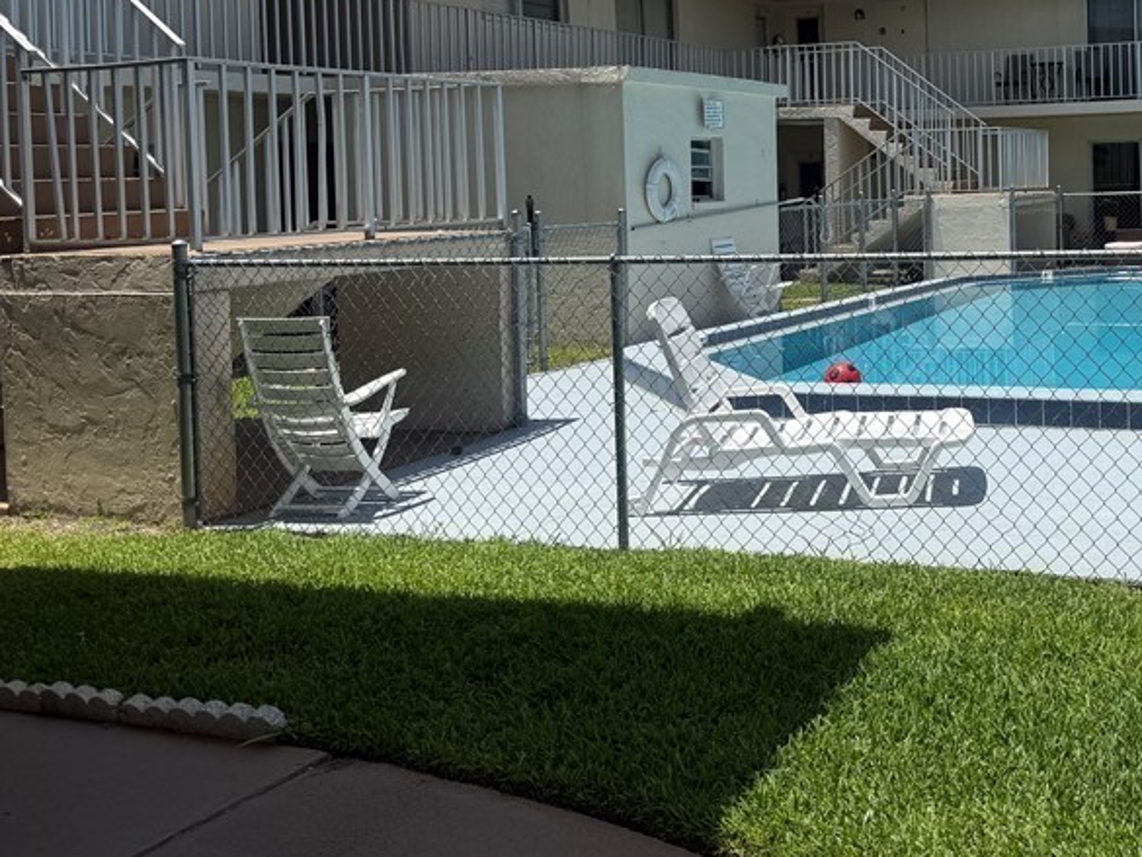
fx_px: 1386
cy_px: 199
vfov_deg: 33.6
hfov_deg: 42.2
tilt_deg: -0.9
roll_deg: +0.9
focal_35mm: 42
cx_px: 962
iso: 80
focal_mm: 6.76
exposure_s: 1/6173
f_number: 1.78
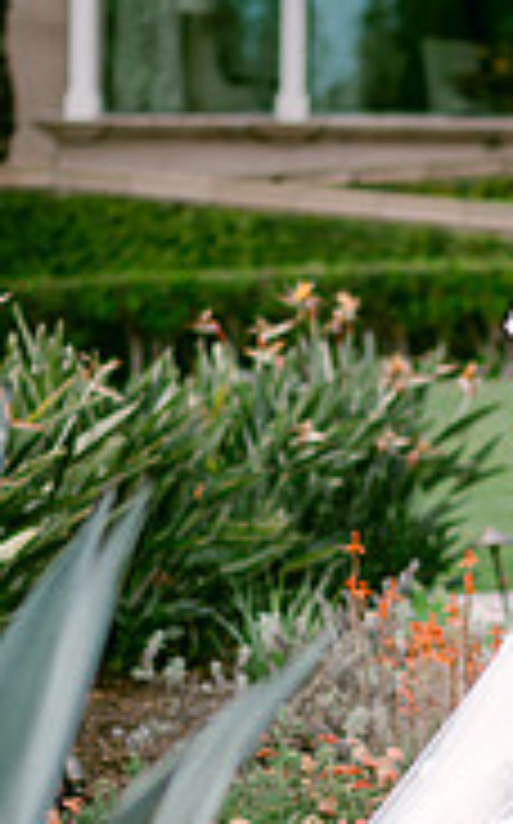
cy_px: 459
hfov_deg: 6.1
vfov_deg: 9.9
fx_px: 4776
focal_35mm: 213
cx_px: 495
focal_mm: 85
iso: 100
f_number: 2
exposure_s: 1/2000
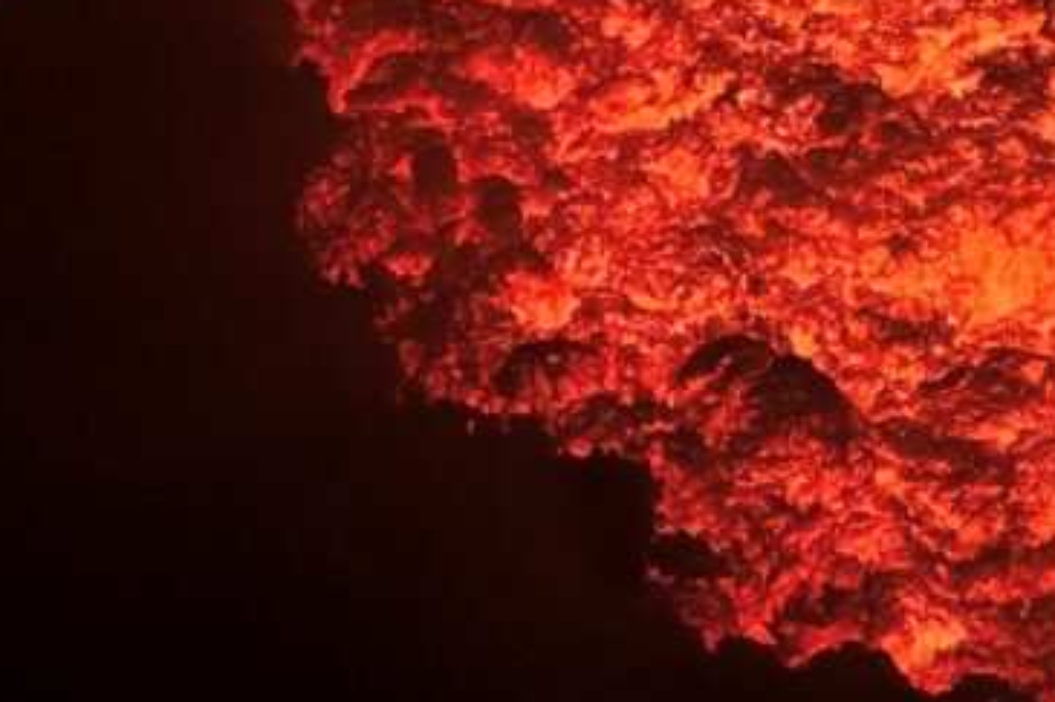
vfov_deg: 4.1
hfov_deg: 6.1
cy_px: 66
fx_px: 9842
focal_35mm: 336
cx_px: 1090
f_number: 3.4
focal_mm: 18.6
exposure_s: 1/100
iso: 32
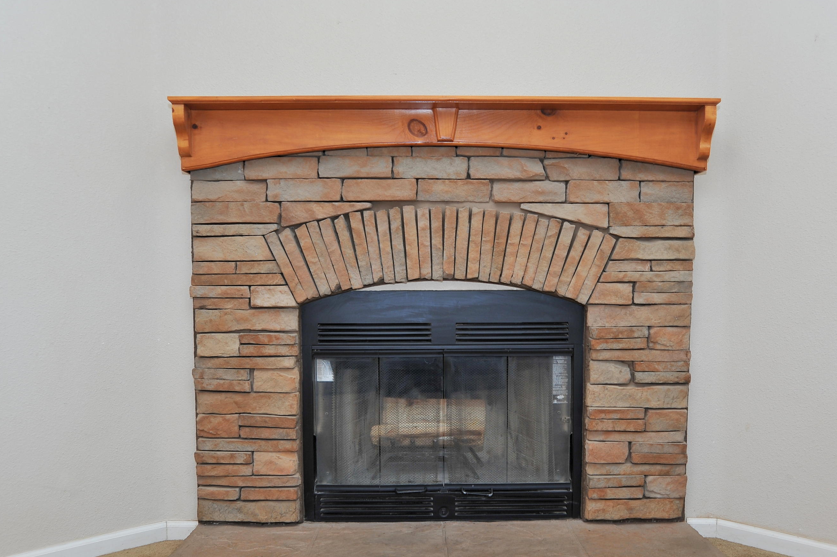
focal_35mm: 32
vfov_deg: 41.0
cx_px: 435
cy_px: 317
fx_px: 744
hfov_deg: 58.7
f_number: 6.3
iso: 320
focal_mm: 28
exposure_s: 1/30
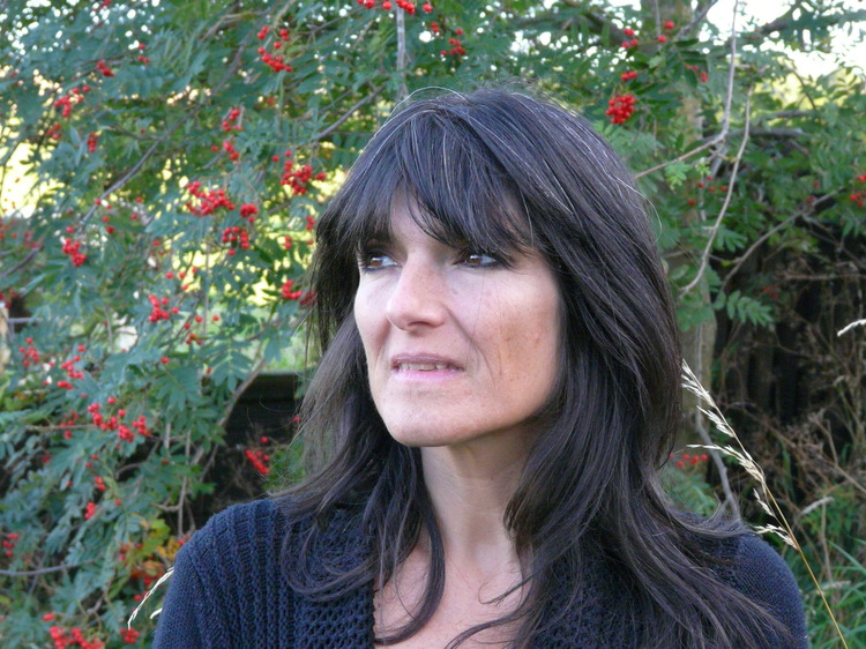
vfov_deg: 19.1
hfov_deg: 25.3
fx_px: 1926
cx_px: 433
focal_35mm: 77
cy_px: 324
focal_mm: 12.6
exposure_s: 1/160
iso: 400
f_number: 3.2
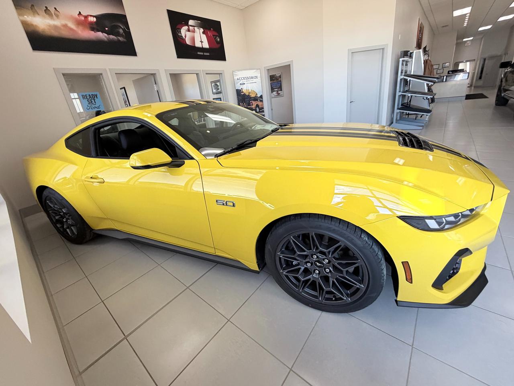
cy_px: 193
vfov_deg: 85.7
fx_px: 208
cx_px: 257
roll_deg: +7.8
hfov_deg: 102.1
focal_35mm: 14
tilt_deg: -23.6
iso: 200
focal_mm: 2.22
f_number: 2.2
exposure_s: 1/121
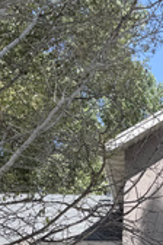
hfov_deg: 13.9
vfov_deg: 20.8
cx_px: 201
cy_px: 241
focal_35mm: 95
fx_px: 645
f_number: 1.78
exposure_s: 1/2110
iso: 80
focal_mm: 6.76
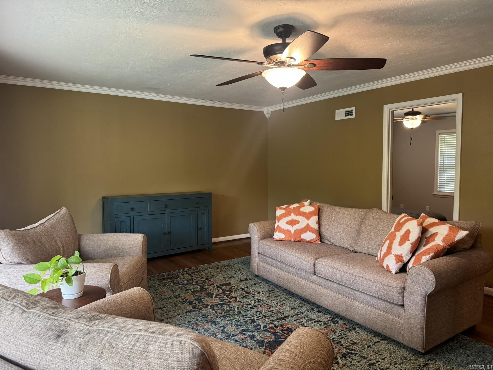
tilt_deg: -3.3
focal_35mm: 24
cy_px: 185
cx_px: 246
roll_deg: +0.7
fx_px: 342
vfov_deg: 56.8
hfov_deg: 71.6
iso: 250
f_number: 1.78
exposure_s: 1/60
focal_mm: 6.76
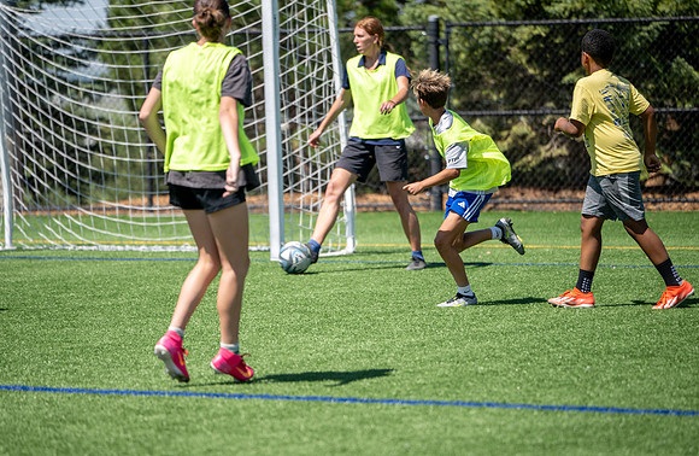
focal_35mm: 187
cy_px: 235
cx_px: 342
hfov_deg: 11.1
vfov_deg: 7.2
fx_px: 3608
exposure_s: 1/800
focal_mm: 180
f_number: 2.8
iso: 40
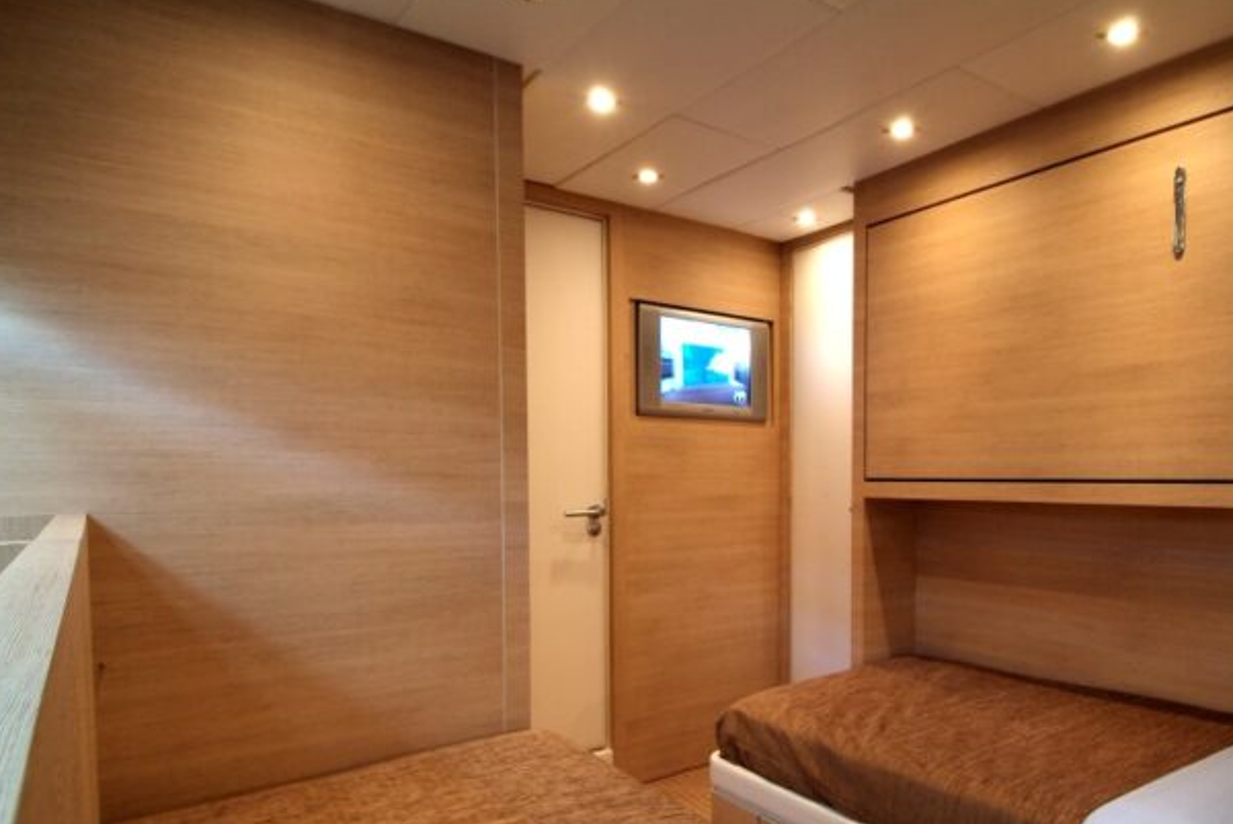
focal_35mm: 23
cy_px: 517
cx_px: 763
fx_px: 788
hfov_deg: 74.9
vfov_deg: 54.6
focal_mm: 12
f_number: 11
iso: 160
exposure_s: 1
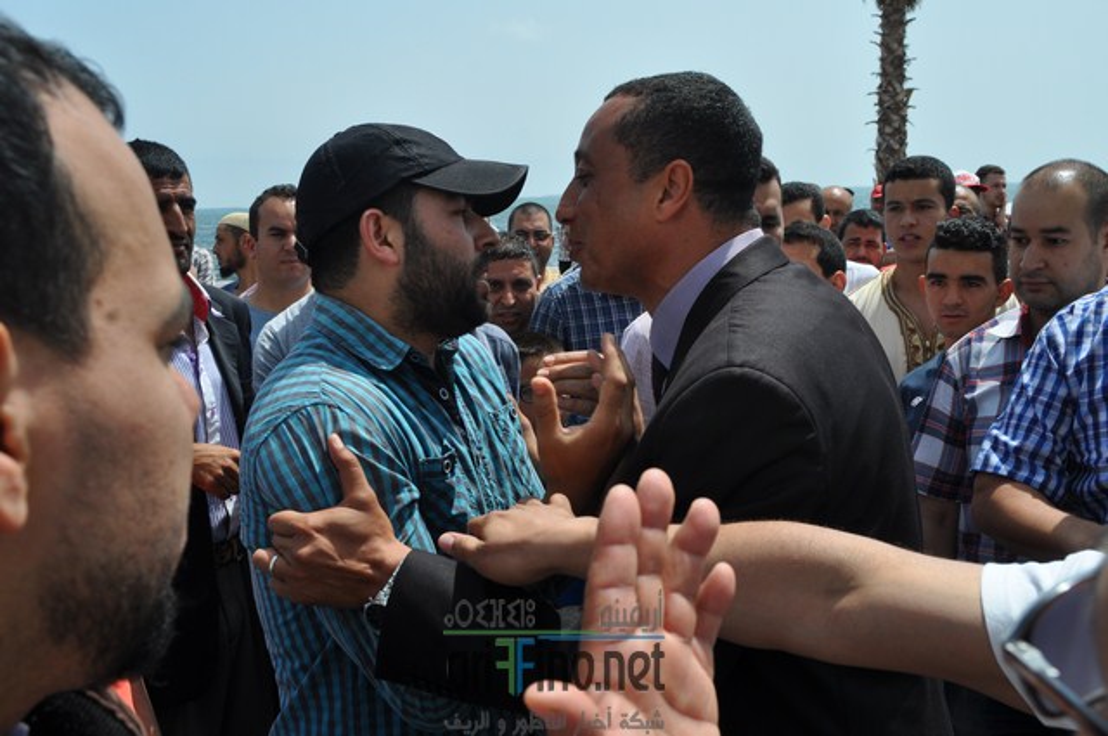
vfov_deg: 36.8
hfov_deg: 53.2
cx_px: 554
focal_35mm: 36
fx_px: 1107
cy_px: 368
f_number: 10
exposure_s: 1/400
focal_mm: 24
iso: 200
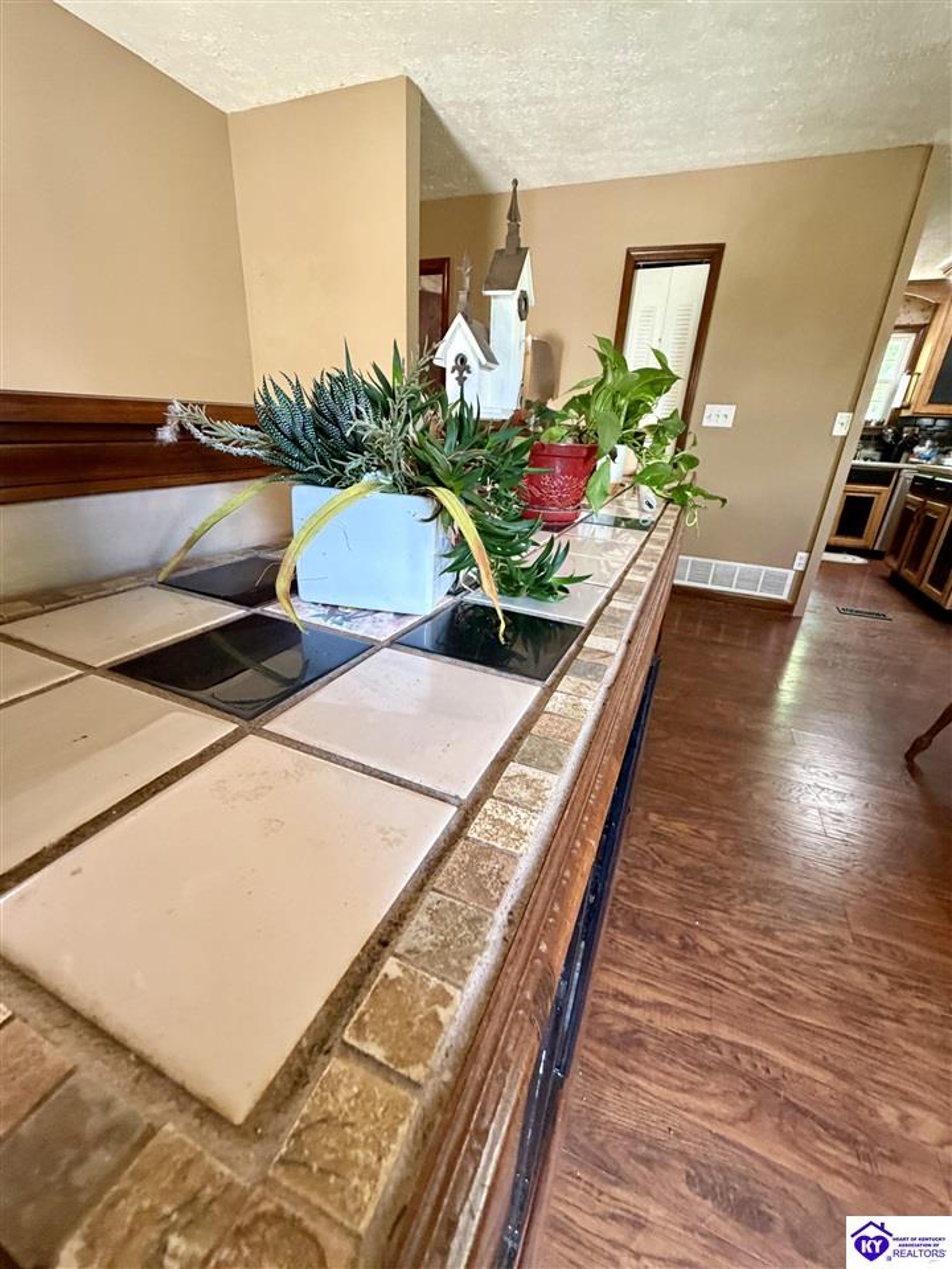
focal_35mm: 14
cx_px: 476
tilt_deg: -22.5
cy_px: 634
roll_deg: -2.6
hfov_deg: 85.7
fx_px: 513
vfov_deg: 102.1
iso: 400
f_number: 2.2
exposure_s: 1/60
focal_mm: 2.22
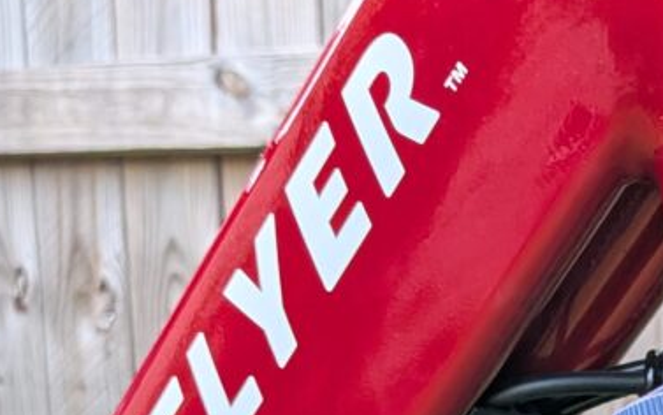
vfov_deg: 14.9
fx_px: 1464
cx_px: 837
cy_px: 626
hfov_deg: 23.0
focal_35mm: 81
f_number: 1.7
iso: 45
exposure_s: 1/100
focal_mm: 4.53
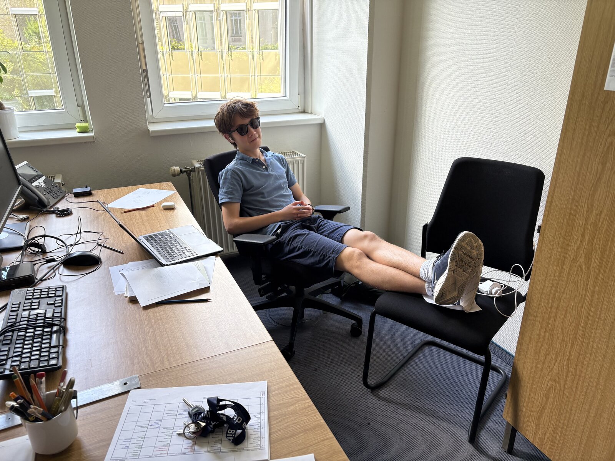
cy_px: 230
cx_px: 308
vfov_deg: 53.1
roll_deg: +1.2
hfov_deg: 67.3
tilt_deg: -21.8
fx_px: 462
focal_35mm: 26
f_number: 1.6
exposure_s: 1/121
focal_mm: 5.96
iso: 80
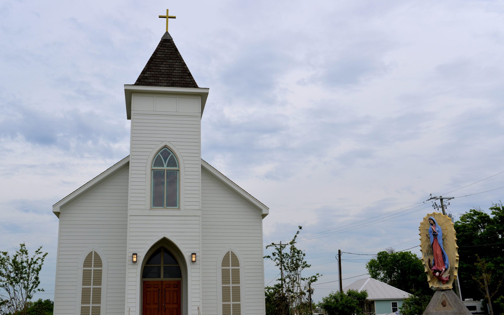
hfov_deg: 52.7
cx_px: 243
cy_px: 169
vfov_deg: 34.4
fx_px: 508
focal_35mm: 37
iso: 100
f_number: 9
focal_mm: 35
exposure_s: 1/320
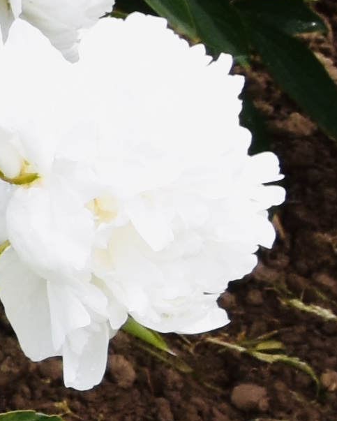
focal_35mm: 336
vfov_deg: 5.7
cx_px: -1038
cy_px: 553
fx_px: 4186
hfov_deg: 4.3
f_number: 10
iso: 400
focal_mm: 24
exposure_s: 1/320
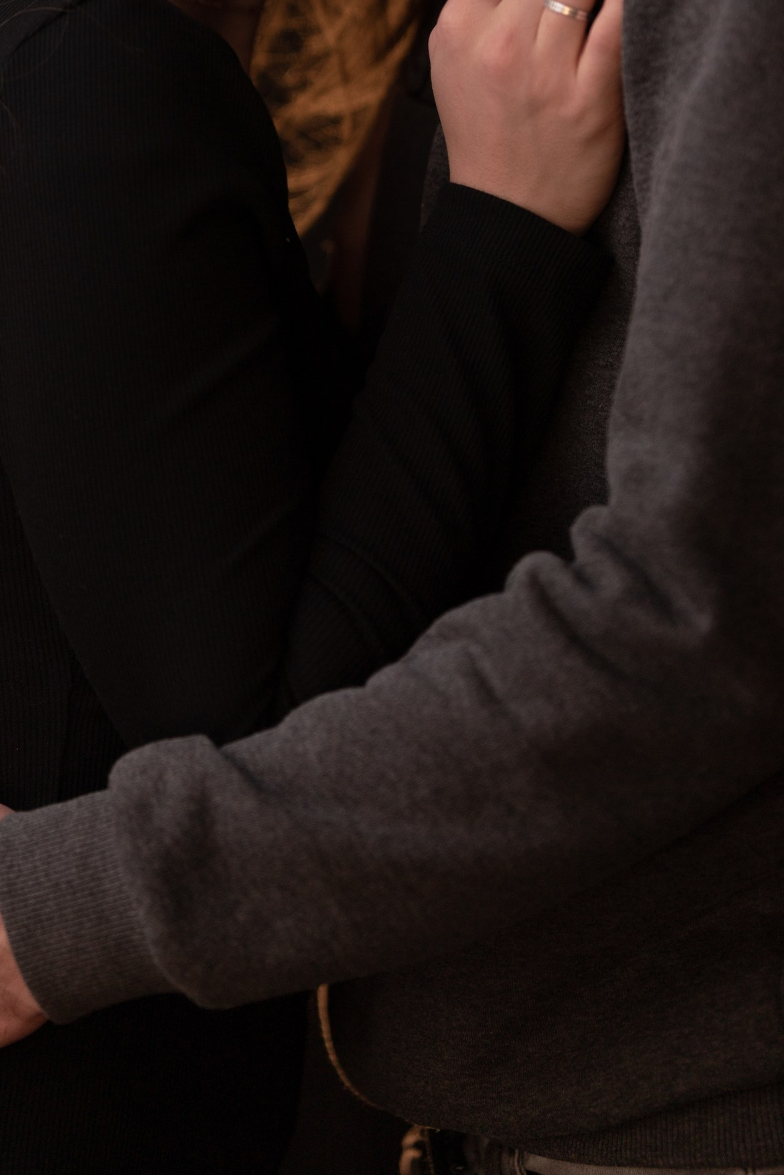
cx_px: 225
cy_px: -69
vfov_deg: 11.0
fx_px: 6040
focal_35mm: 185
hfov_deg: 7.4
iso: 320
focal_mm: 85
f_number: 1.4
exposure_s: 1/2000
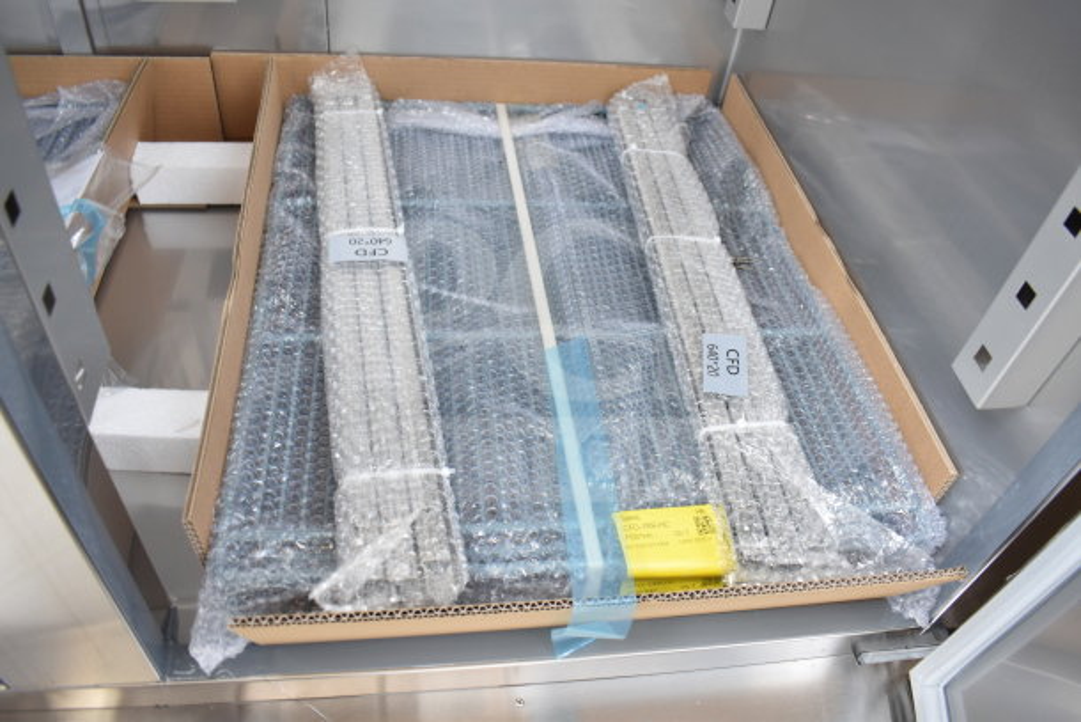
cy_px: 361
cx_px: 540
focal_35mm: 27
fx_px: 811
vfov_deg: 48.0
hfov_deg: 67.4
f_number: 3.5
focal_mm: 18
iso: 400
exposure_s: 1/30
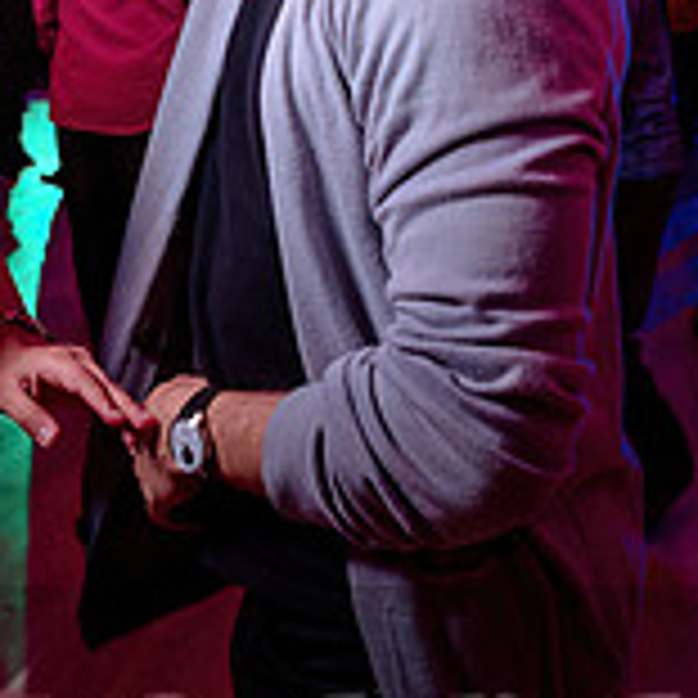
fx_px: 2008
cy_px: -16
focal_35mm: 88
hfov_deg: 19.7
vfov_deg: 19.1
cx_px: 383
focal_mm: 24
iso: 800
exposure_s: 1/60
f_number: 3.5
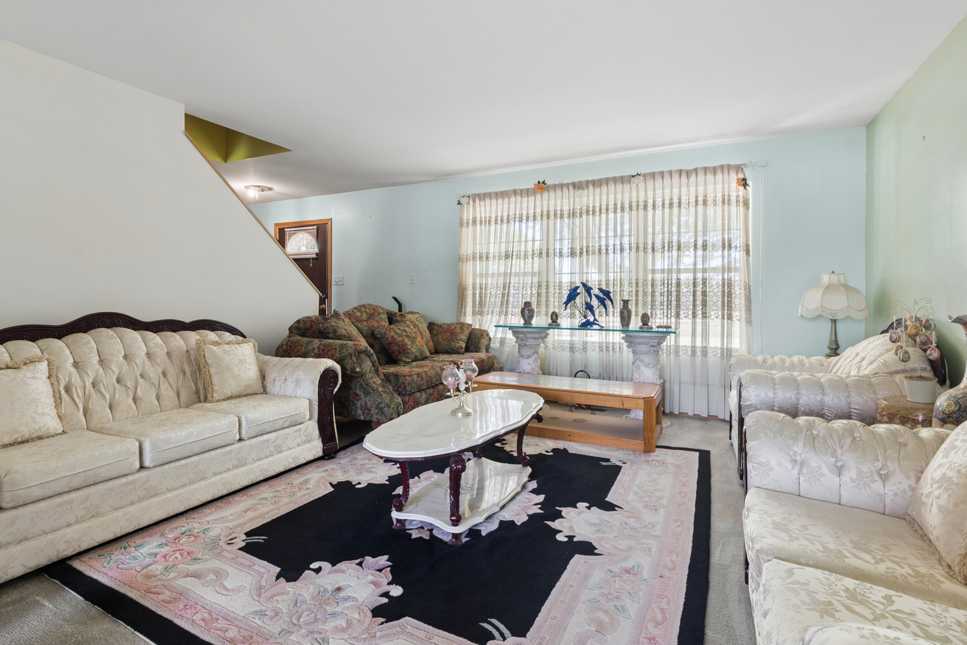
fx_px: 457
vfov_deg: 70.4
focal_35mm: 17
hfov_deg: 93.1
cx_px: 446
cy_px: 307
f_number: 8
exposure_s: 1/20
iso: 250
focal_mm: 10
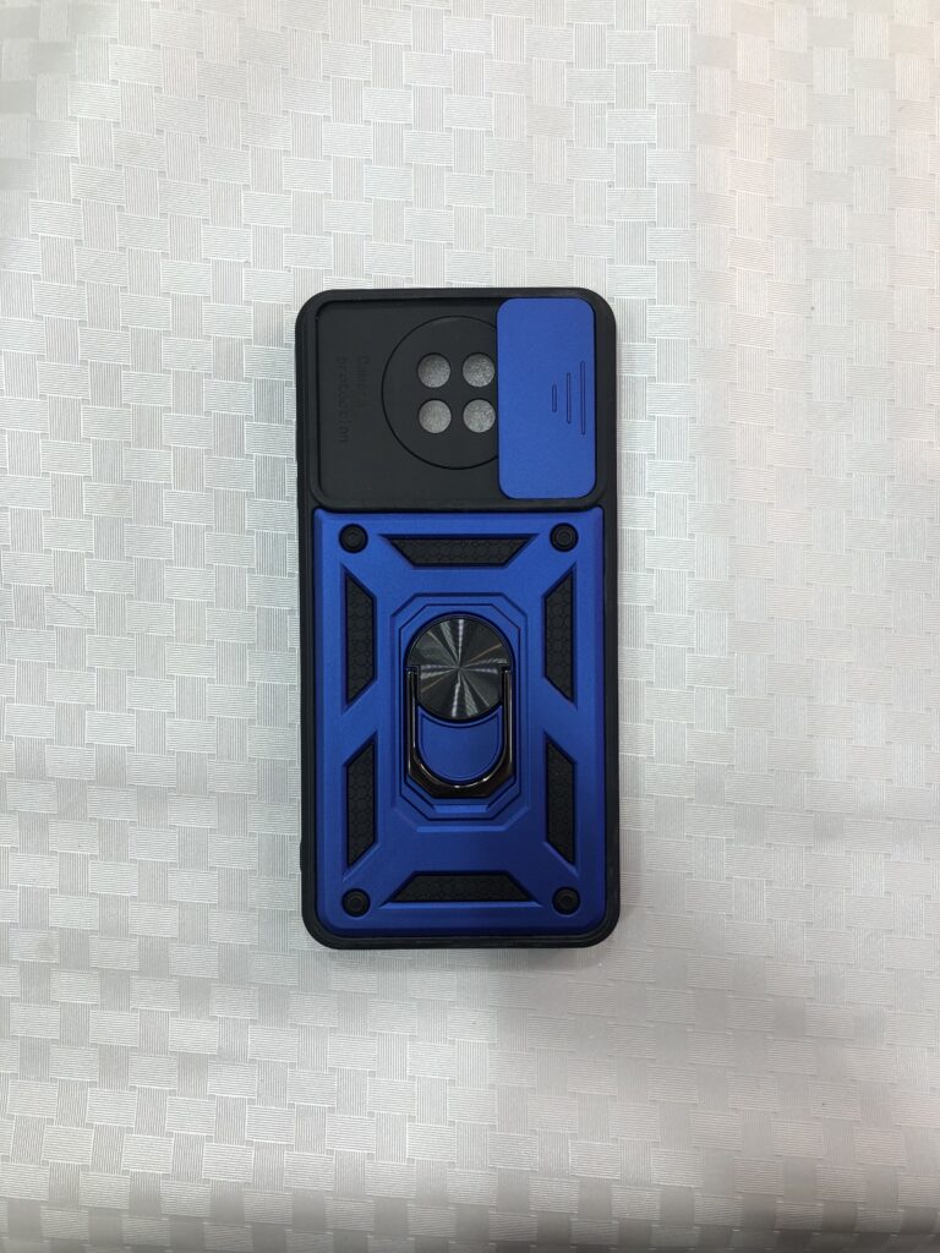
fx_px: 1014
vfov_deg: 63.4
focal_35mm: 28
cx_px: 470
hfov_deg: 49.7
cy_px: 626
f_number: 1.8
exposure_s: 1/100
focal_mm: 4
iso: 25
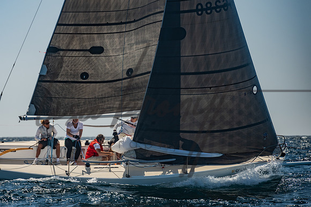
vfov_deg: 5.0
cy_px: 91
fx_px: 2374
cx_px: 97
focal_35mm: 275
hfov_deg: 7.5
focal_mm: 200
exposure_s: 1/640
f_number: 6.3
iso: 160
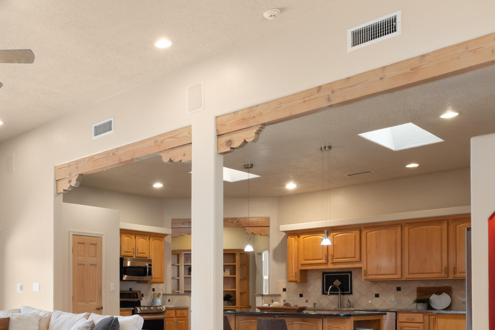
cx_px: 42
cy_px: 302
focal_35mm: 38
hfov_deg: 45.4
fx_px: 524
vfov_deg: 33.0
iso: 100
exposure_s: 1/1.67
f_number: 8
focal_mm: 11.3
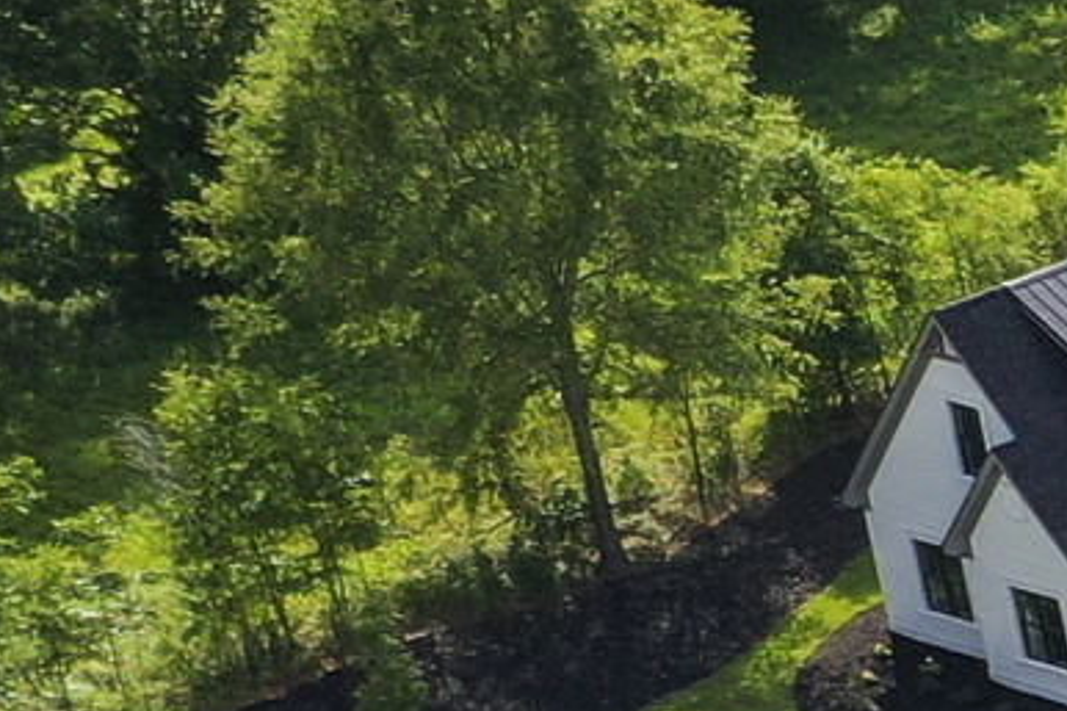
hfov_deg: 7.7
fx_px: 6606
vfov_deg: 6.0
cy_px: 1452
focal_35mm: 223
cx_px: 3527
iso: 100
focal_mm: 10.26
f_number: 3.5
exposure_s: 1/80
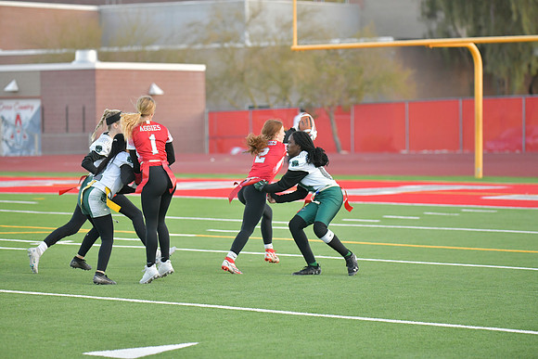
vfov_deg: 9.8
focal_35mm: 140
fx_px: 2093
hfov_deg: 14.7
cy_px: 180
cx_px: 269
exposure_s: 1/3200
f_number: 2.8
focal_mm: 140
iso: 2800
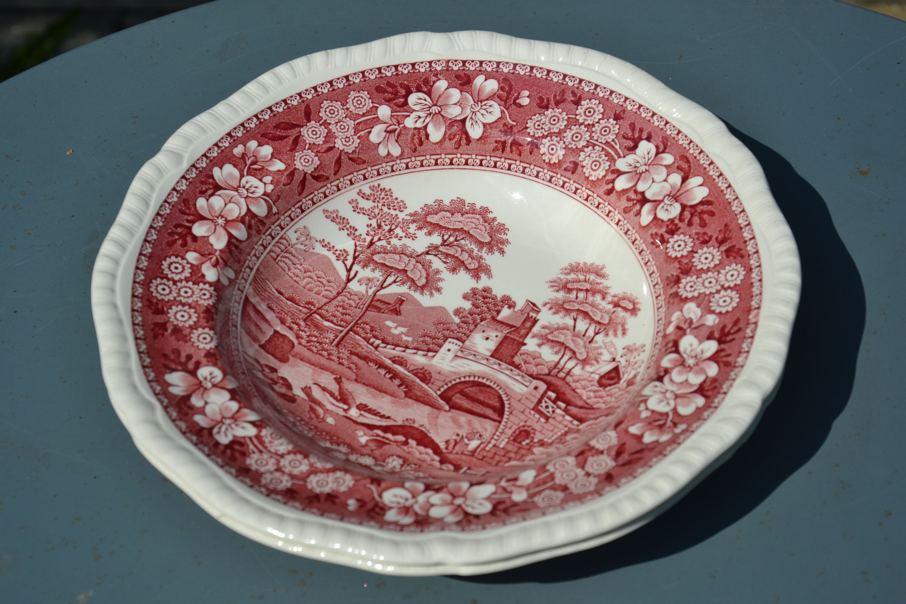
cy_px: 302
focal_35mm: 87
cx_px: 453
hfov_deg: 23.4
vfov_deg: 15.7
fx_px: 2189
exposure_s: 1/800
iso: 100
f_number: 7.1
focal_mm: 58
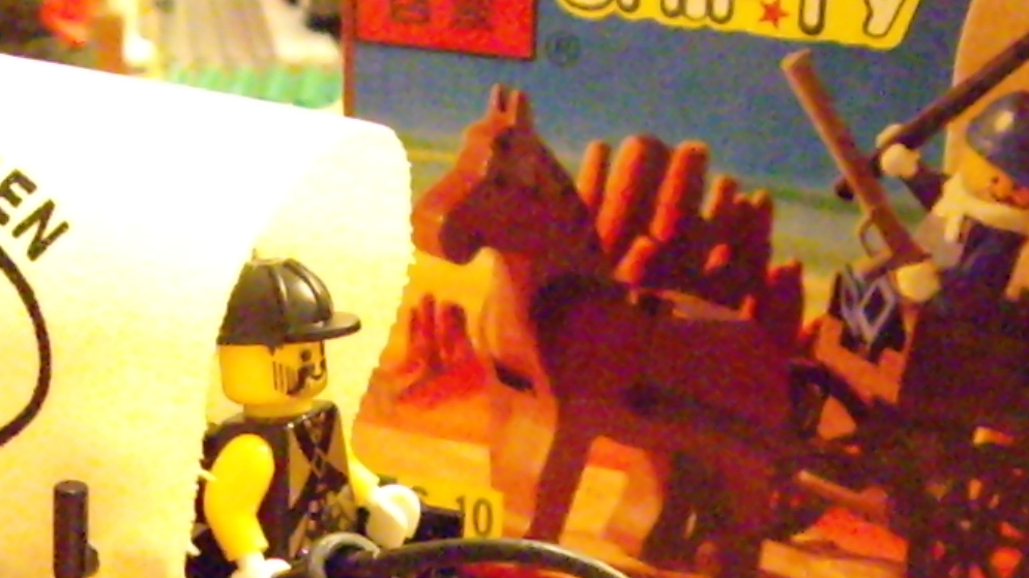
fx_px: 2619
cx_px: 196
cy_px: 793
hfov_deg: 21.9
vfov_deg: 12.2
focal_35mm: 96
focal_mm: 6.2
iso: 1600
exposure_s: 1/15
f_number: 2.7
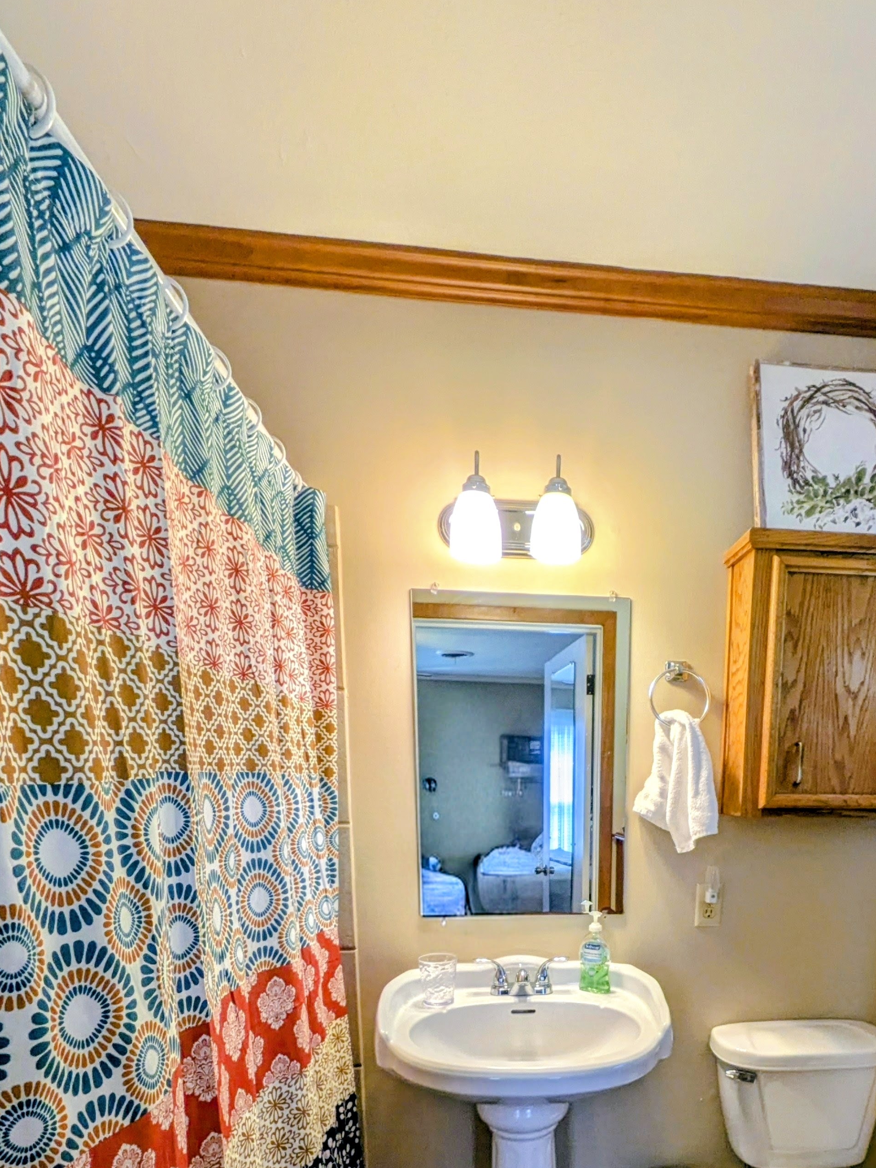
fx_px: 742
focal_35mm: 22
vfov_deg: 69.8
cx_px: 583
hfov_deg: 59.7
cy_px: 915
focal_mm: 1.85
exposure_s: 1/120
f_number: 2.2
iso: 106
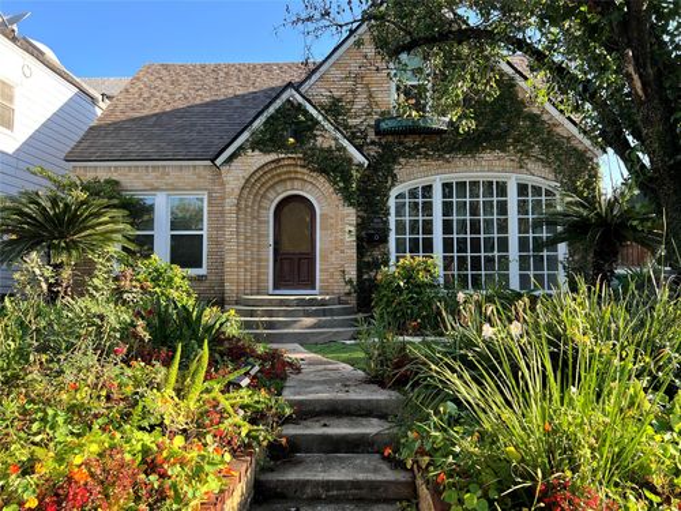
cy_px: 256
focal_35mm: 26
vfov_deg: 53.1
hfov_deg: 67.3
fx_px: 511
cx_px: 340
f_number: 1.5
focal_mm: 5.7
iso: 50
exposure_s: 1/438
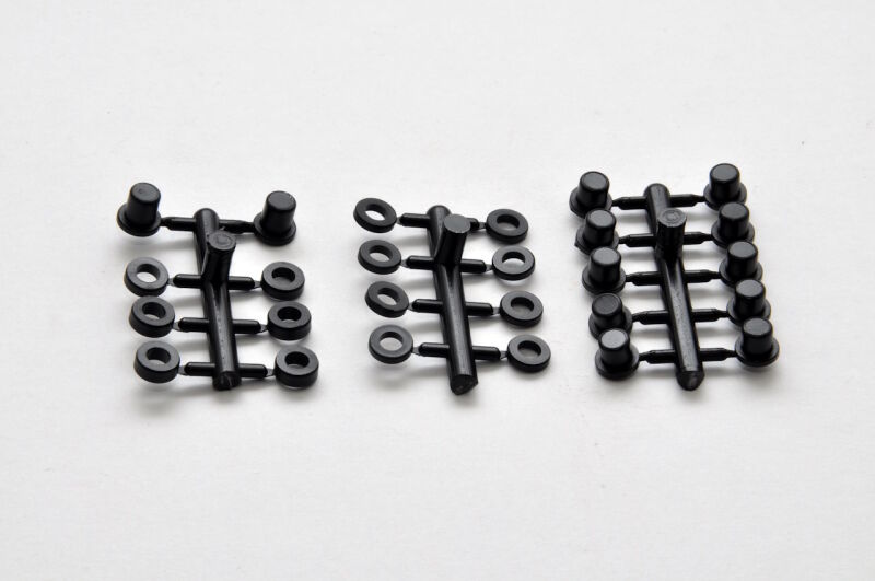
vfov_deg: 4.6
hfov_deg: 6.9
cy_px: 290
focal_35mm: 300
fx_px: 7281
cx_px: 438
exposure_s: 1/60
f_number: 29
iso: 200
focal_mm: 200
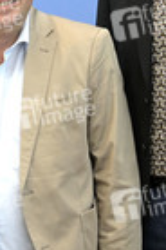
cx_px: 1
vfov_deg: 14.9
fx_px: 948
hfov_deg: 9.9
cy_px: 65
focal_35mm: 137
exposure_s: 1/400
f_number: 5.6
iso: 3200
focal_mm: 42
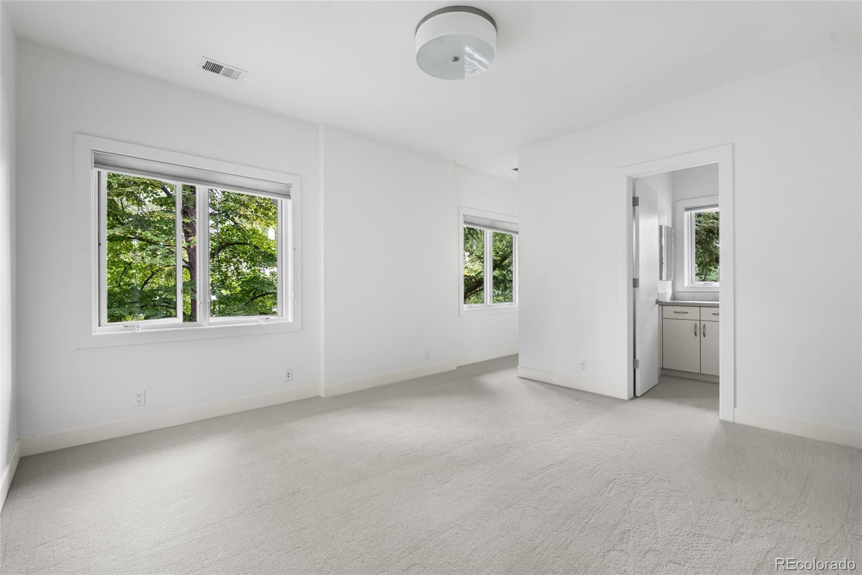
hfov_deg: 95.0
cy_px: 288
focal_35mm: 16
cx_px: 431
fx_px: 395
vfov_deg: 72.0
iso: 200
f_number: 8
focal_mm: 16.5
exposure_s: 1/3
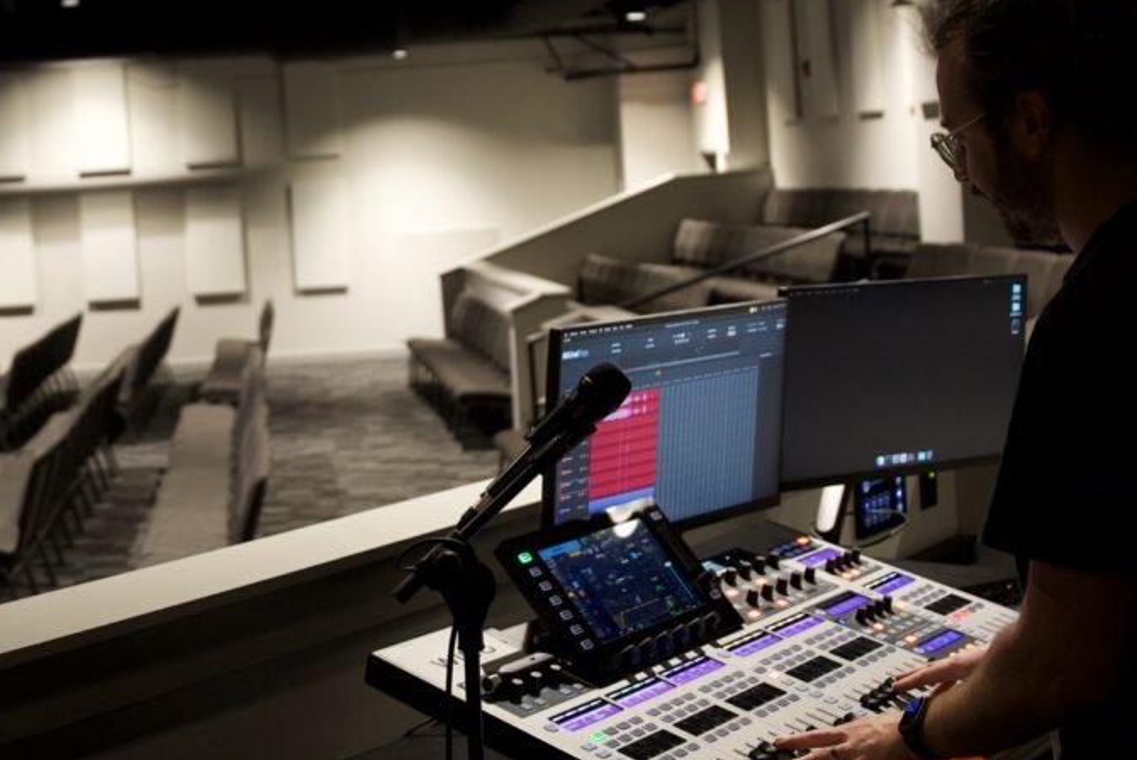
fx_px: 1739
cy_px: 207
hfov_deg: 35.0
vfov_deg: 24.4
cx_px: 222
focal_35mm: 55
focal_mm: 24
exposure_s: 1/30
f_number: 2.8
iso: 800
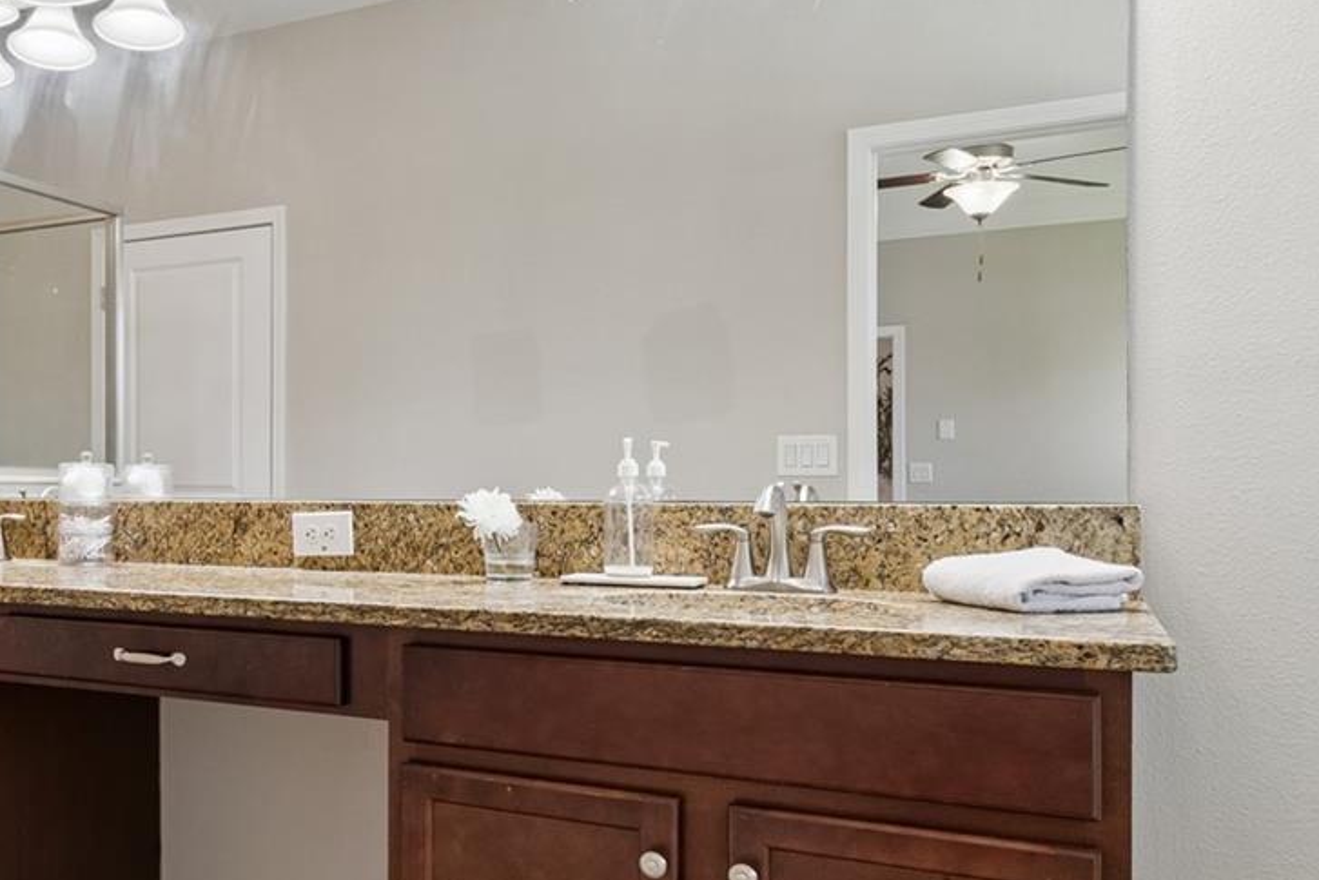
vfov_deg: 39.9
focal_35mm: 33
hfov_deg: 53.6
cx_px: 276
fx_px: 1209
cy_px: 495
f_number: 7.1
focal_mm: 10
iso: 100
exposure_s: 1/5
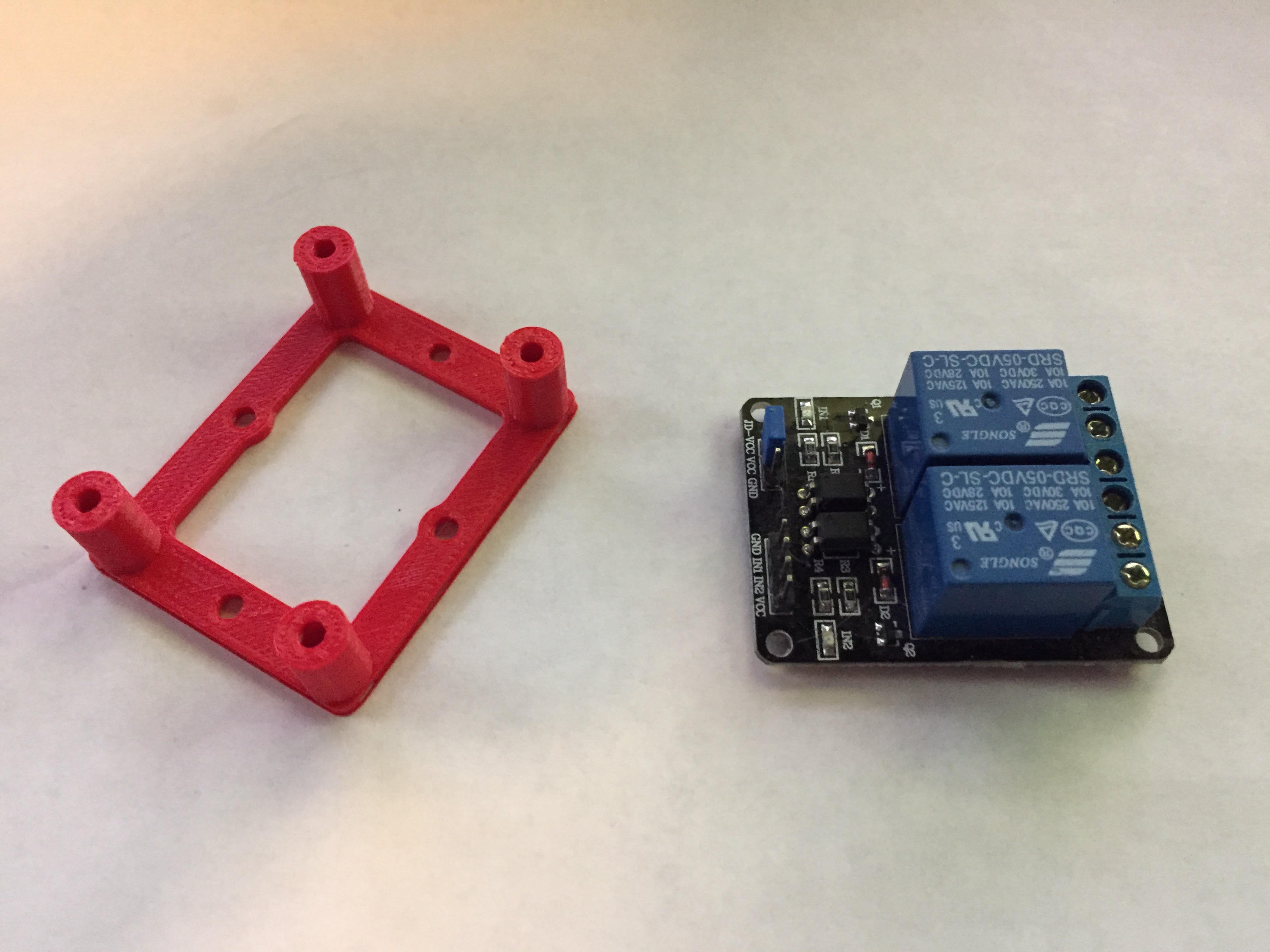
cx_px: 635
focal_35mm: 29
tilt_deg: -60.4
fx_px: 1064
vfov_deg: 48.2
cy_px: 476
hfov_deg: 61.7
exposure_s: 1/15
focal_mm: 4.15
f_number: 2.2
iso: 250
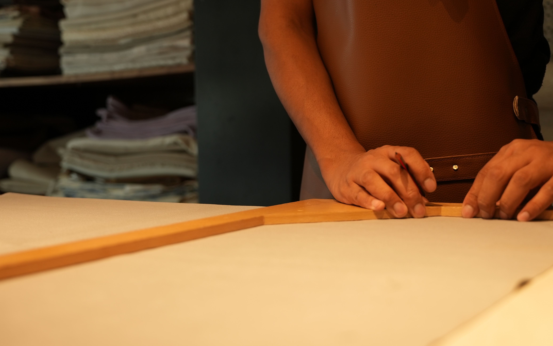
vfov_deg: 24.9
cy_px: 173
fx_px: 784
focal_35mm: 52
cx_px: 278
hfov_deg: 38.9
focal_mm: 50
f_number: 4
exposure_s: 1/100
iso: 400
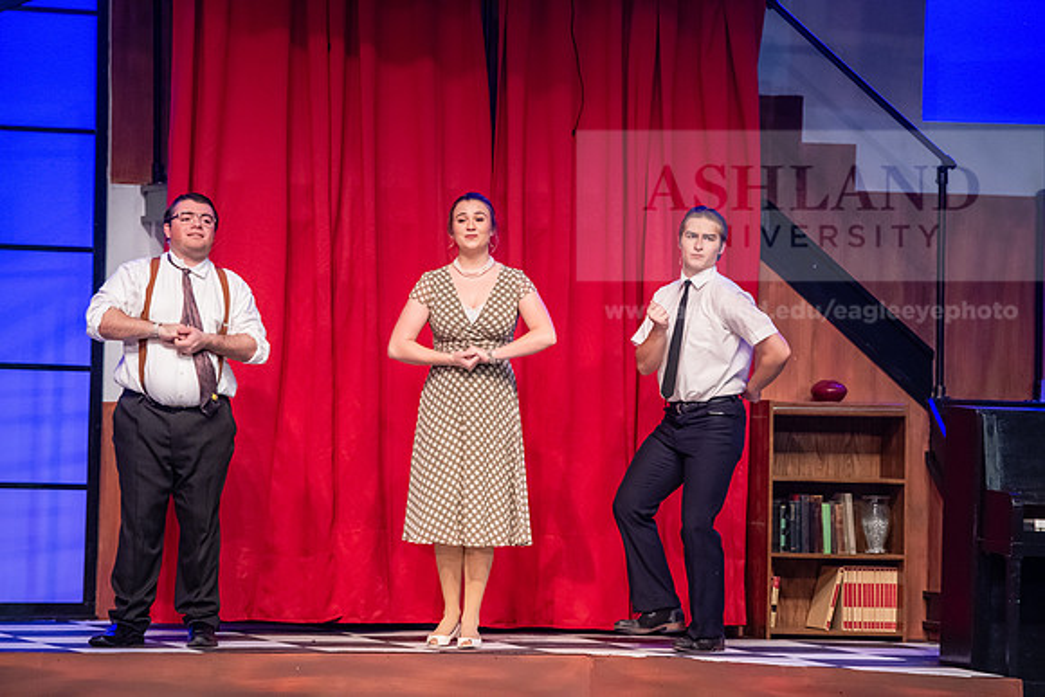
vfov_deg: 7.9
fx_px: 5081
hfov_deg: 11.7
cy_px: 348
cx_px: 522
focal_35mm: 175
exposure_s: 1/200
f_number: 3.2
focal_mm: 175
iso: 3200
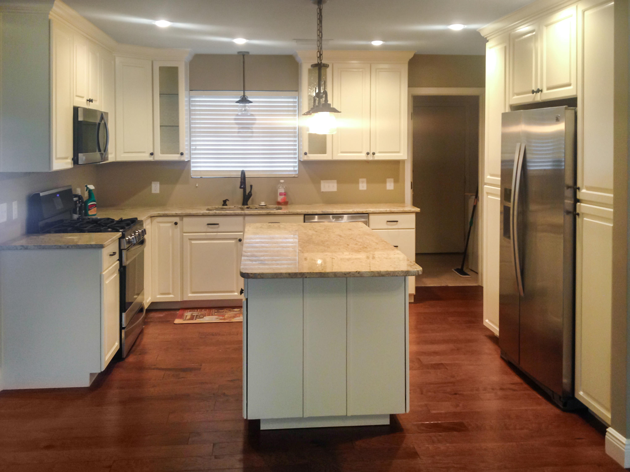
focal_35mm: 35
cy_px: 236
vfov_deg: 40.7
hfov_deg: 52.6
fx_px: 637
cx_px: 315
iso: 100
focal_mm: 4.28
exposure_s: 1/20
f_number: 2.4
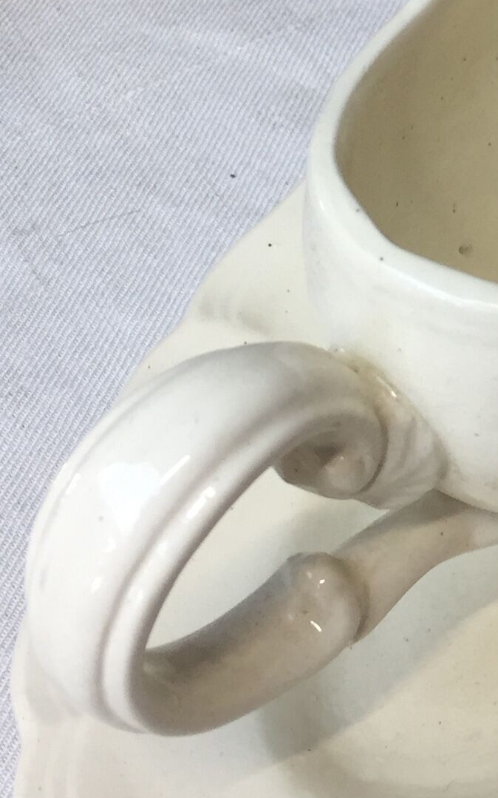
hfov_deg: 13.2
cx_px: 763
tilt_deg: -47.5
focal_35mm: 93
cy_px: 194
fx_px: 2020
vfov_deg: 22.1
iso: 32
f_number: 2.2
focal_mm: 4.15
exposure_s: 1/50
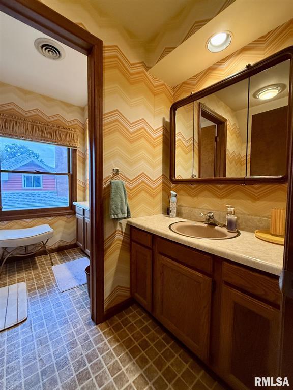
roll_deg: +1.1
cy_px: 195
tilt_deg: -4.3
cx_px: 146
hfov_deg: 85.7
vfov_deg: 102.1
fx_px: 158
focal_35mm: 14
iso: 500
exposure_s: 1/60
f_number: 2.2
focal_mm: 2.22
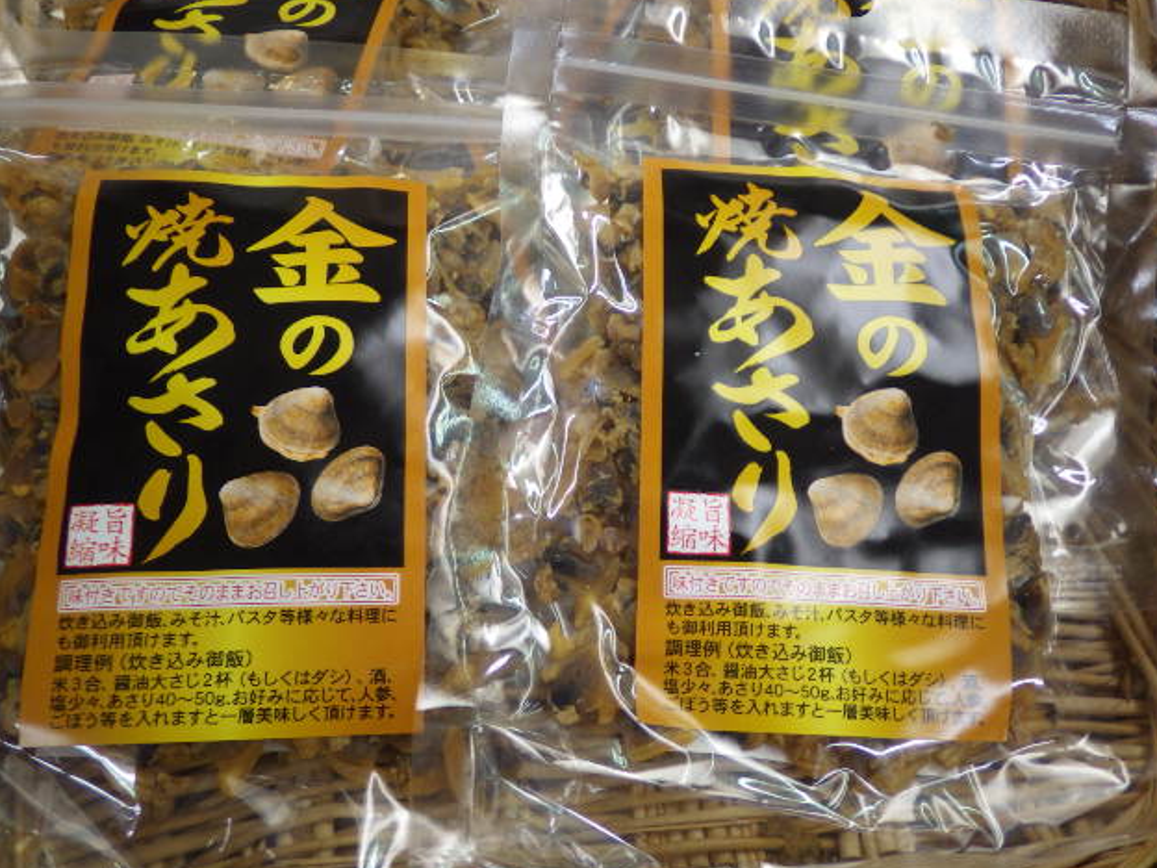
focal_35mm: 40
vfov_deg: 36.0
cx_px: 590
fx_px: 1337
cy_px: 432
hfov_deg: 46.8
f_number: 2.7
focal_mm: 6.9
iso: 250
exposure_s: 1/50
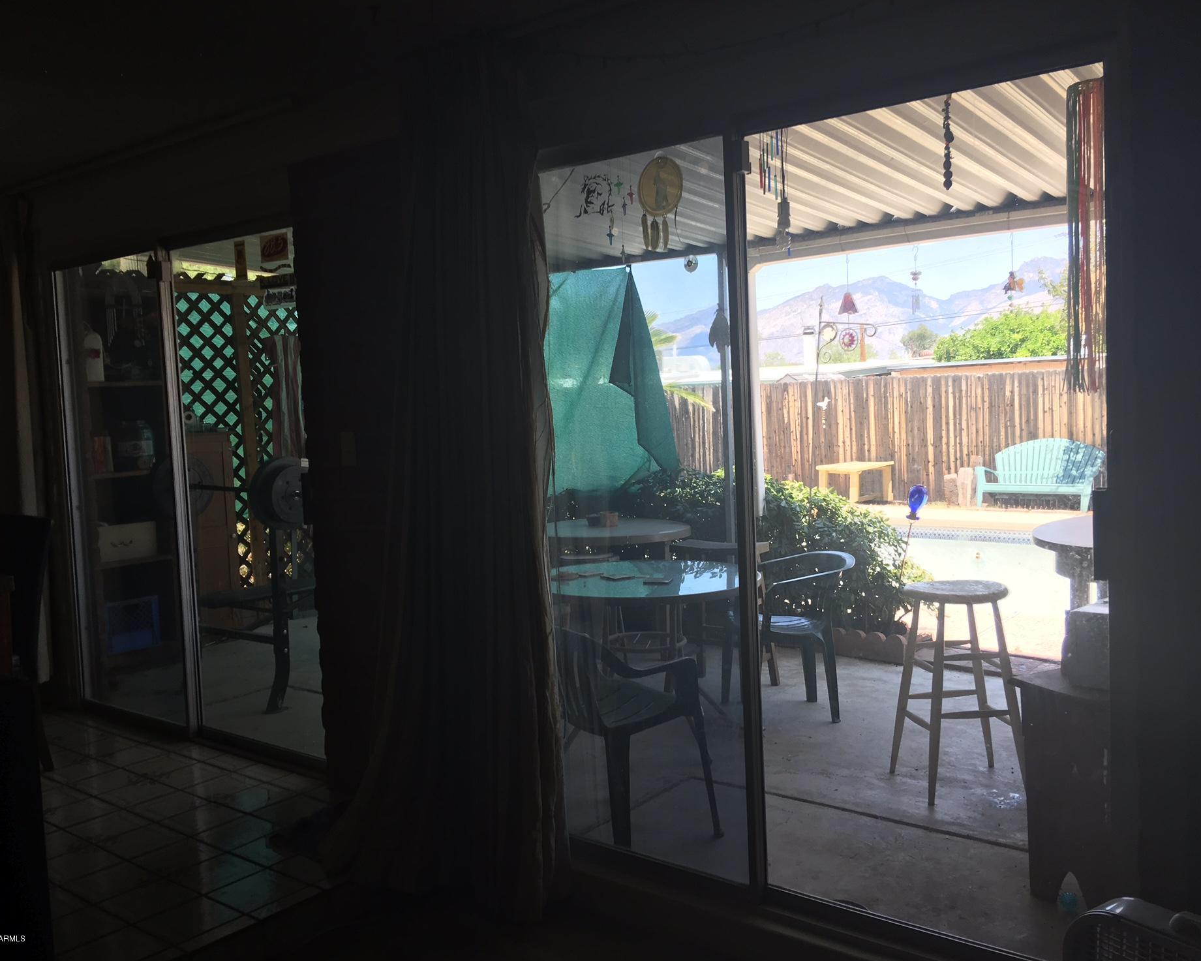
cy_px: 478
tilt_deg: -4.4
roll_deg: +2.9
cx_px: 621
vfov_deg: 47.1
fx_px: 1102
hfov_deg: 57.2
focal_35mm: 31
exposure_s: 1/202
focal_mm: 4.15
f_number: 2.2
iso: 25
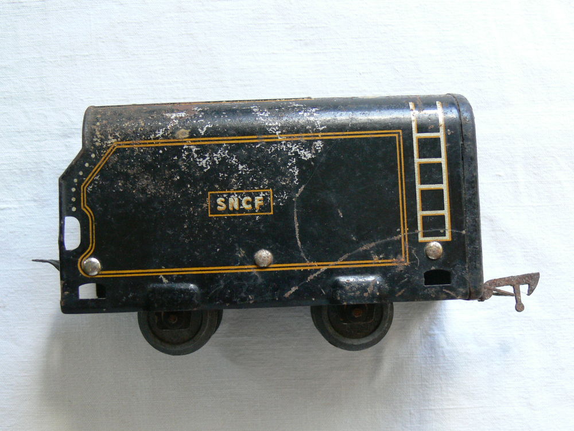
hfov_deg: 36.8
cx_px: 287
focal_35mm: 52
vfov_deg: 28.0
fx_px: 862
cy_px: 216
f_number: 3.2
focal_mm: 10.2
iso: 200
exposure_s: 1/30
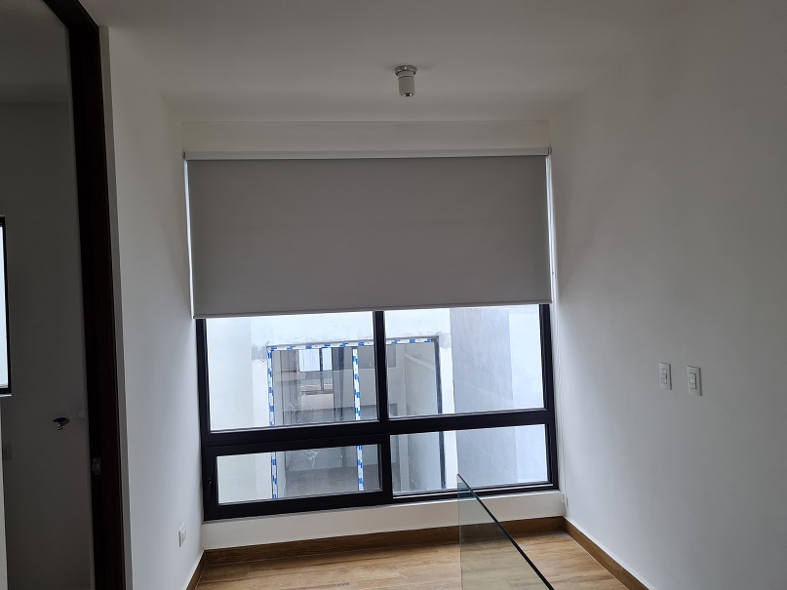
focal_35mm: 26
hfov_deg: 67.3
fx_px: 591
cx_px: 394
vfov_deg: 53.1
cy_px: 295
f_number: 1.8
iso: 50
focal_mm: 5.4
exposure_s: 1/447
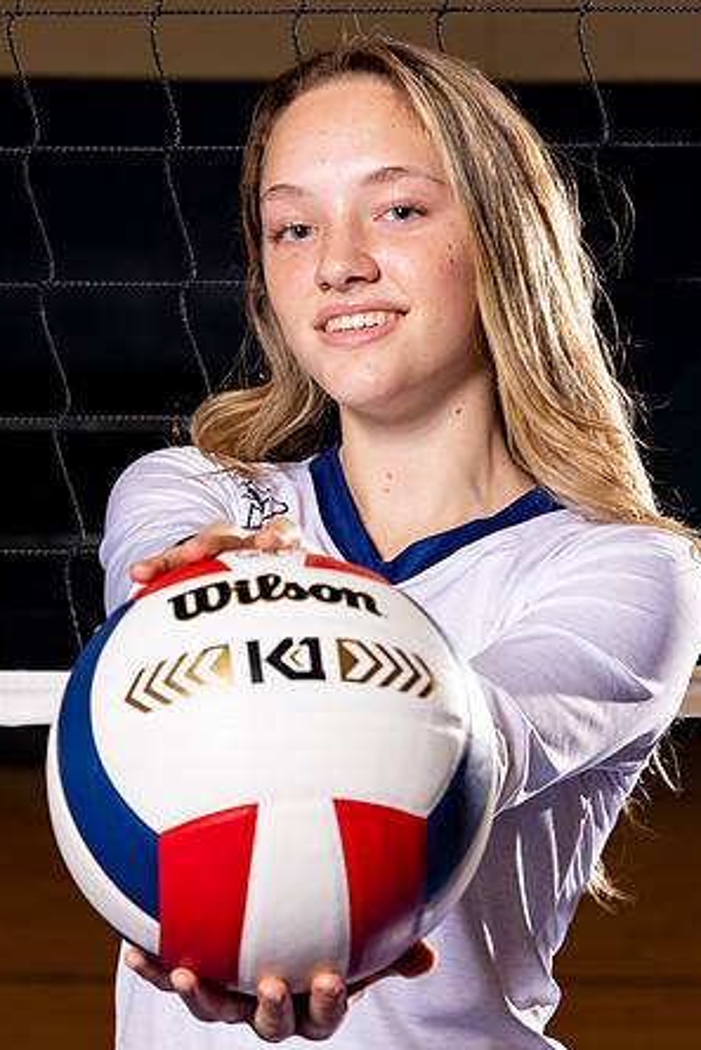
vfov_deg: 15.0
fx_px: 3998
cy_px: 609
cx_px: 369
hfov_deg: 10.0
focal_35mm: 137
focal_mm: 68
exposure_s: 1/125
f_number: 5.6
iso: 250
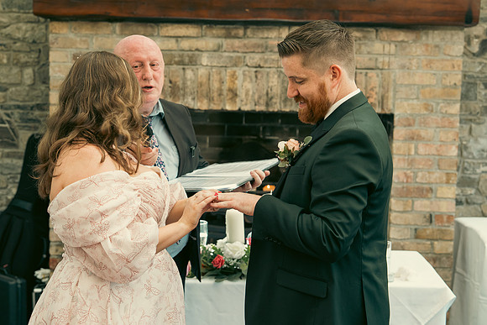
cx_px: 244
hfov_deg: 28.1
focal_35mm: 72
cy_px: 162
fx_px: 974
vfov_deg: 18.9
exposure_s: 1/200
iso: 400
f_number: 3.5
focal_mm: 48
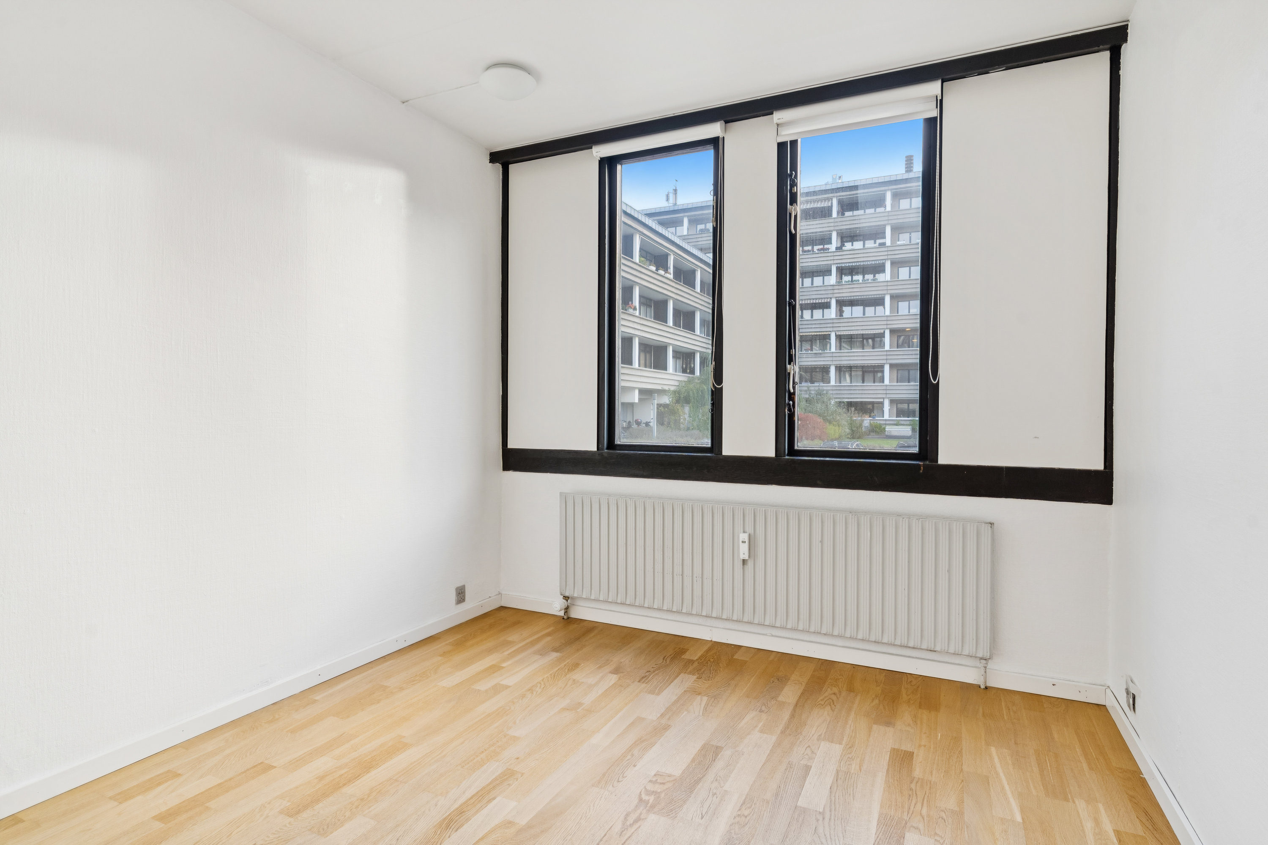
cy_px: 422
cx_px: 634
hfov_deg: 86.9
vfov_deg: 64.6
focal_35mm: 19
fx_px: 669
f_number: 8
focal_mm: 19
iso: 200
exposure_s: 1/15
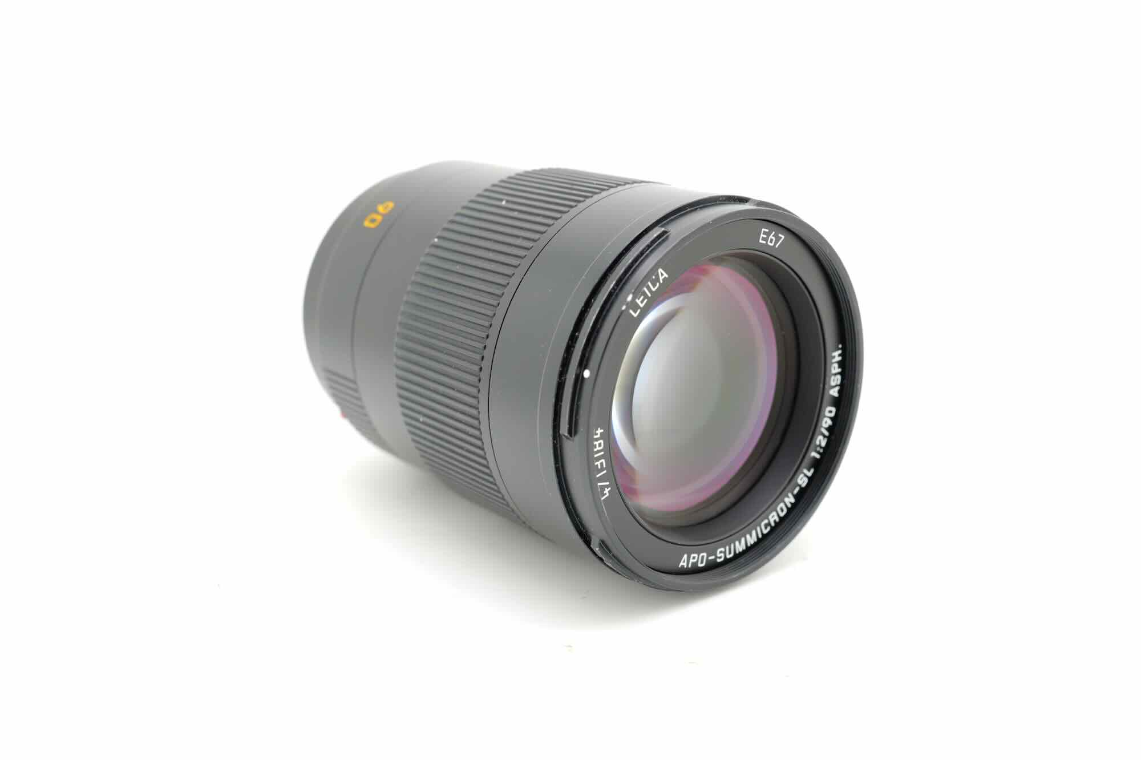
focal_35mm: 43
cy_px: 380
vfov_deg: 31.2
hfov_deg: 45.4
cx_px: 570
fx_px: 1362
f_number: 8
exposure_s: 1/60
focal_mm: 43
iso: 800
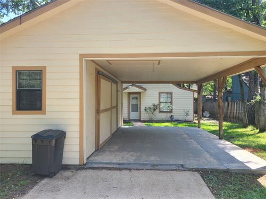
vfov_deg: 53.1
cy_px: 100
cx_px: 133
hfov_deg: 67.3
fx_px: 200
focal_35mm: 26
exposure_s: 1/300
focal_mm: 5.4
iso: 40
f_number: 1.8
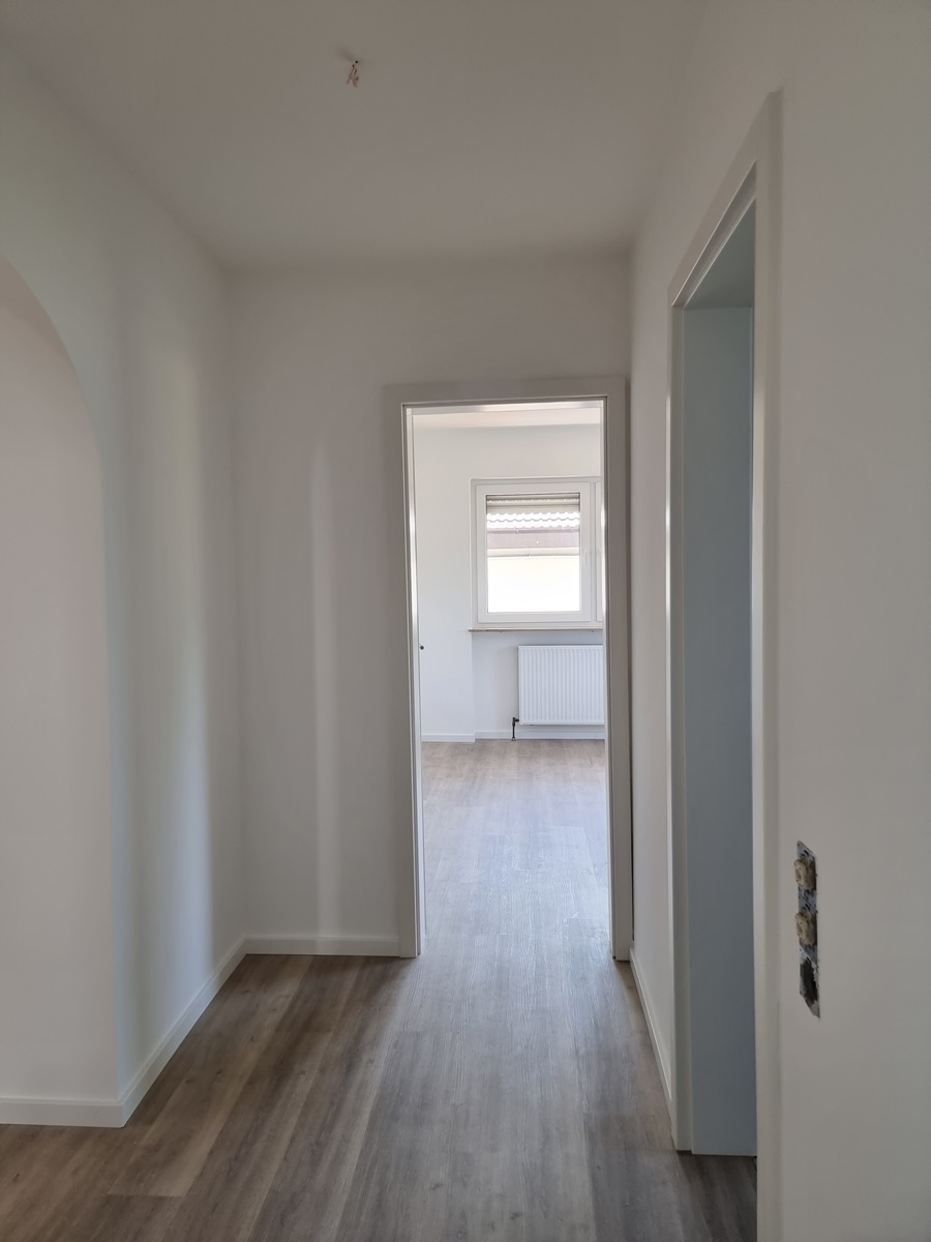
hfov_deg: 56.8
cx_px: 466
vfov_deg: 71.6
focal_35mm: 24
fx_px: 861
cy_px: 621
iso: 125
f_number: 1.8
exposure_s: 1/100
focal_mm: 6.7
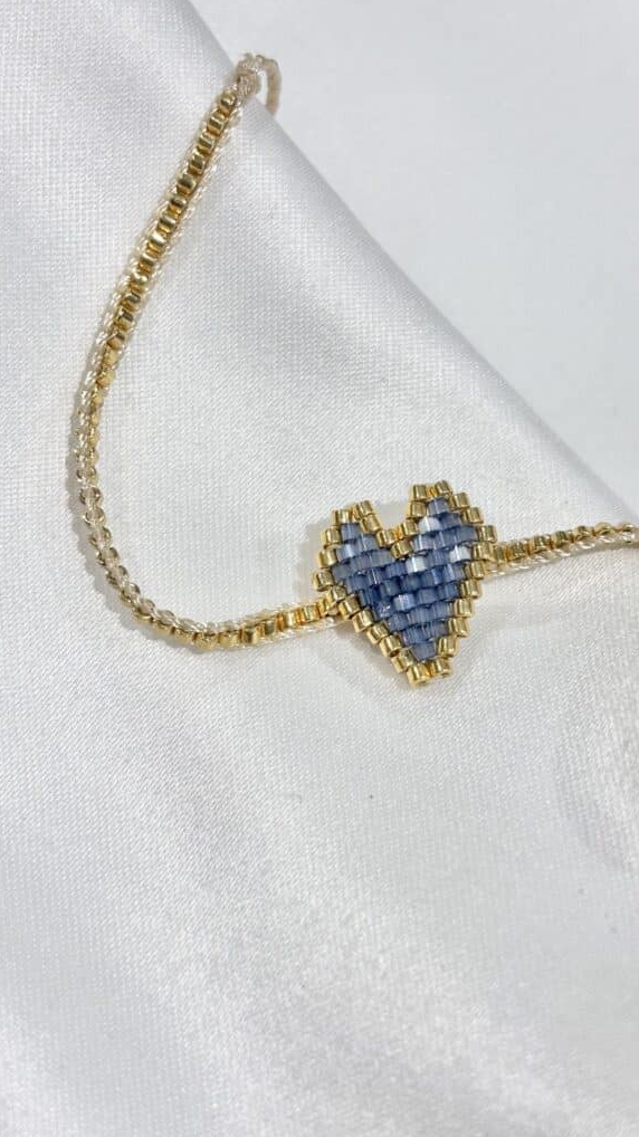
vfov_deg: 36.6
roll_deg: +7.3
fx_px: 1718
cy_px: 567
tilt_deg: -41.2
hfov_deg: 21.0
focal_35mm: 57
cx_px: 408
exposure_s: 1/323
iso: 32
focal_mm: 5.96
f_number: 1.6
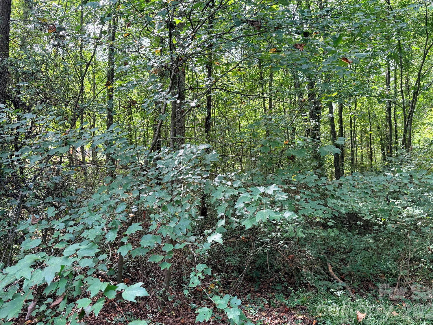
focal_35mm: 25
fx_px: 313
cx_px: 223
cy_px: 158
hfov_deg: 69.4
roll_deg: -0.8
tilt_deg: +3.7
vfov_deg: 54.9
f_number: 1.78
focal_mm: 6.76
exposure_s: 1/219
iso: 80
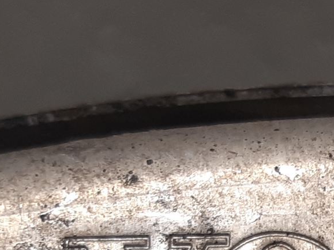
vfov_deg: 14.6
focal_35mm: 92
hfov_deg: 20.3
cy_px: 408
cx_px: 373
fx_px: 887
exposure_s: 1/50
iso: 64
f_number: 1.7
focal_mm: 3.93
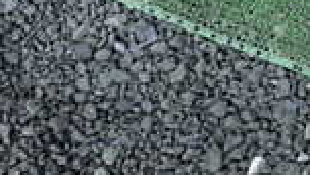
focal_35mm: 129
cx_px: 606
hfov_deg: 14.1
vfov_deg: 9.3
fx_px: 1062
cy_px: -43
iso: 200
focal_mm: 5.4
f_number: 2.3
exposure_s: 1/100
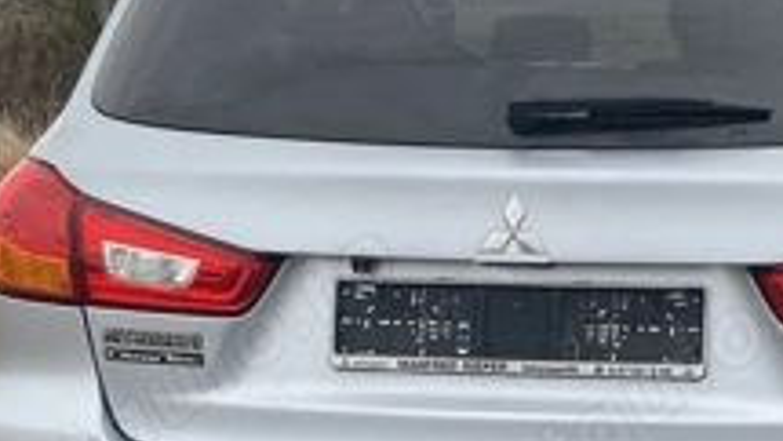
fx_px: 1765
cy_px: 452
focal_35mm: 85
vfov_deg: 14.0
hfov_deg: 25.0
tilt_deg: -12.6
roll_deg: +0.5
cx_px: 441
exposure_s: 1/296
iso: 20
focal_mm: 3.99
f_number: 1.8
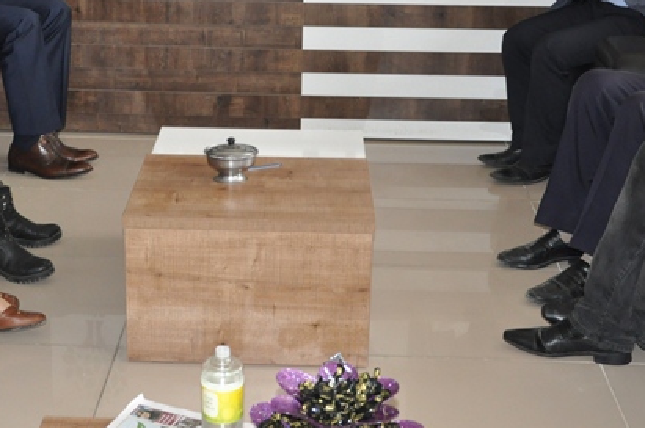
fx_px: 1306
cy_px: 122
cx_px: 259
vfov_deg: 18.5
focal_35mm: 73
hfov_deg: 27.7
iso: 800
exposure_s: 1/60
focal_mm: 25
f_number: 4
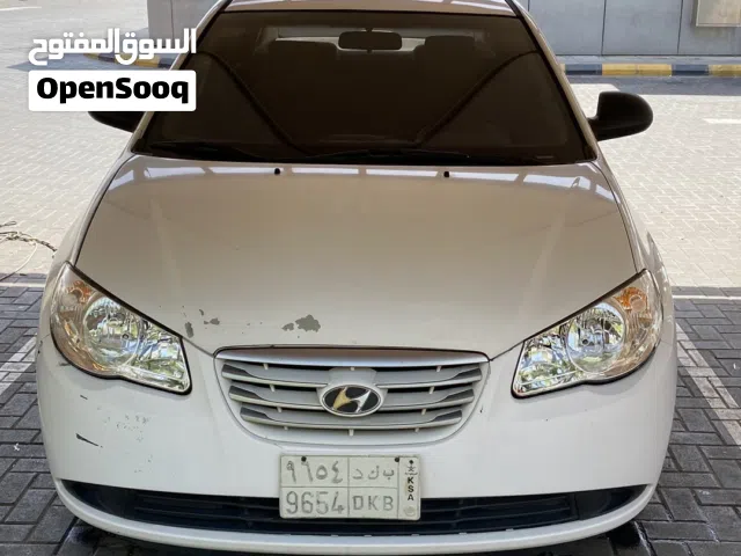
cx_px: 370
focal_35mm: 26
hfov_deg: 67.3
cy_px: 278
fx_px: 557
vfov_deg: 53.1
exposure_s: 1/673
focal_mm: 4.25
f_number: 1.8
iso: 32
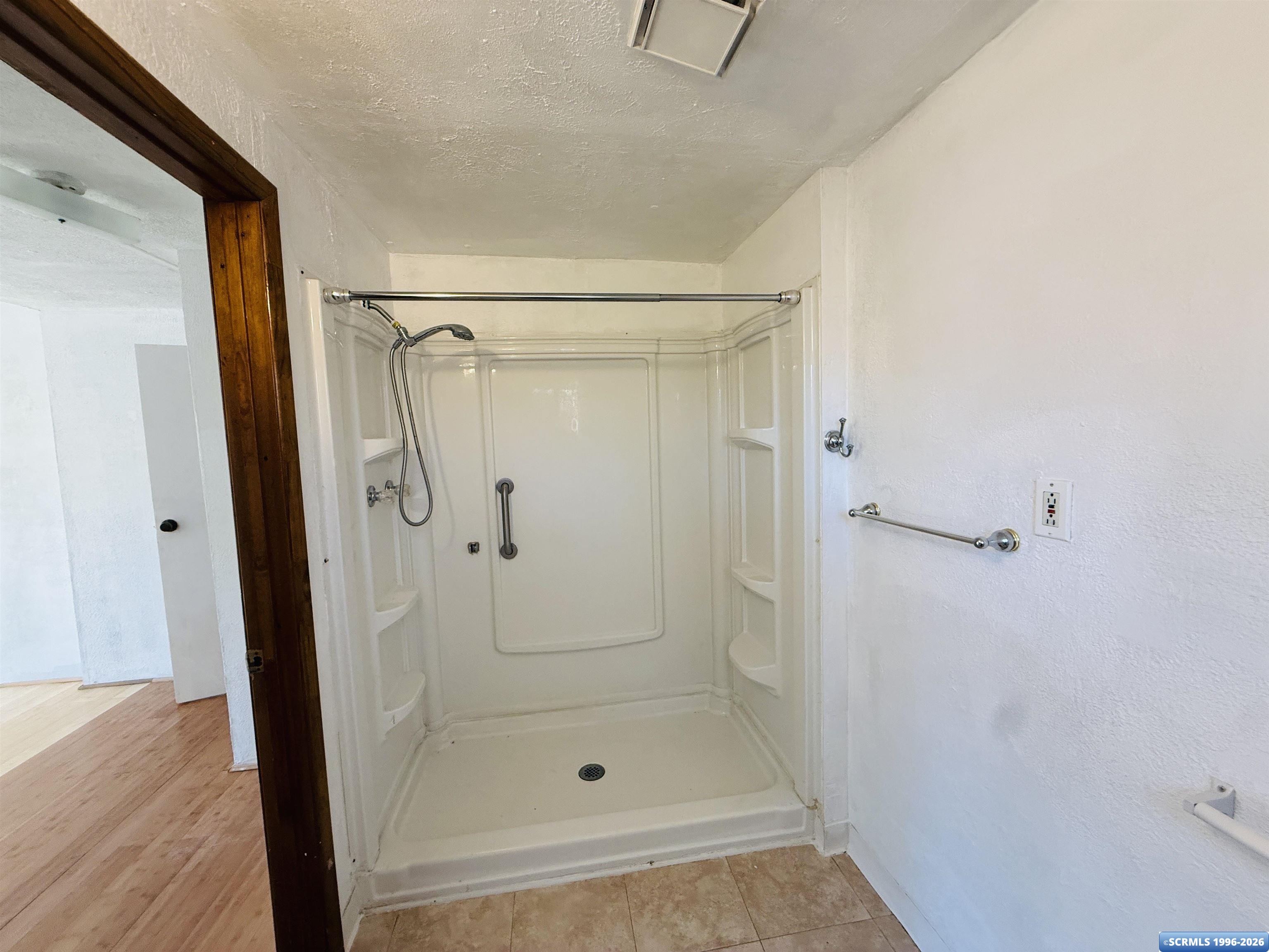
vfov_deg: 85.7
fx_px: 513
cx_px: 634
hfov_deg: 102.1
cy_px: 476
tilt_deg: -4.4
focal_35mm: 14
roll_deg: +1.2
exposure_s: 1/120
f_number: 2.2
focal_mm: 2.22
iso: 200
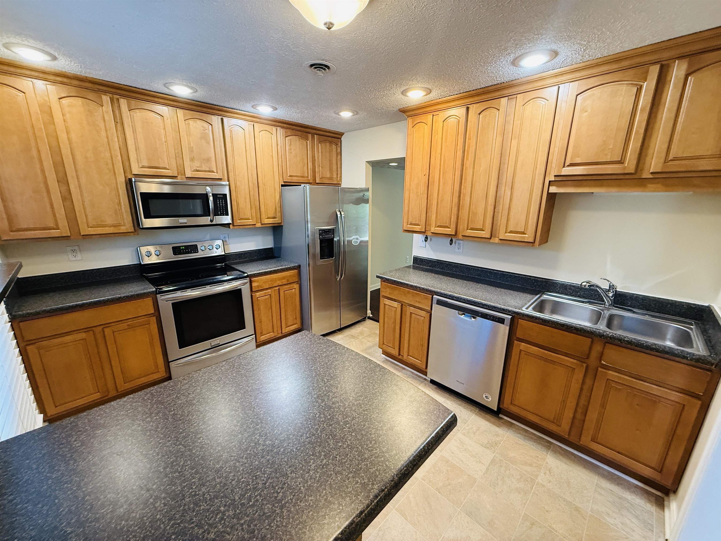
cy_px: 270
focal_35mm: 14
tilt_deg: -14.2
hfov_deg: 102.1
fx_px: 292
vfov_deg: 85.7
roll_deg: -0.2
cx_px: 360
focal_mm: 2.22
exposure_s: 1/120
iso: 250
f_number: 2.2
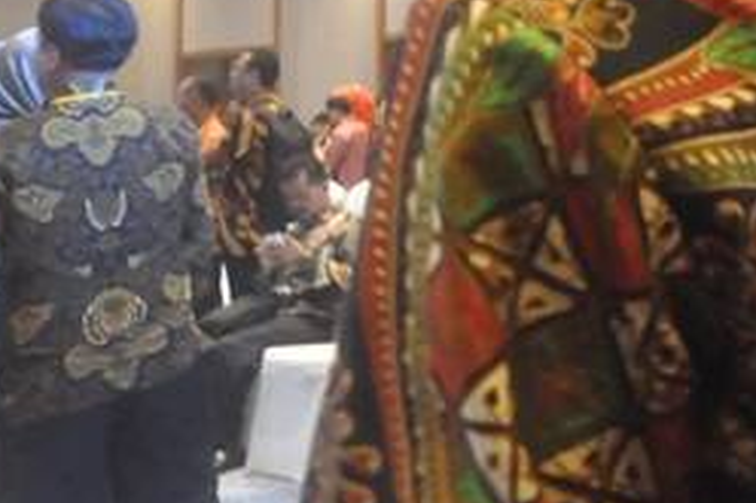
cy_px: -212
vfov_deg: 14.8
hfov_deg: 19.8
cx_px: 1177
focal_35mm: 87
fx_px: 1826
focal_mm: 18
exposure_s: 1/80
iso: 3200
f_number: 3.5
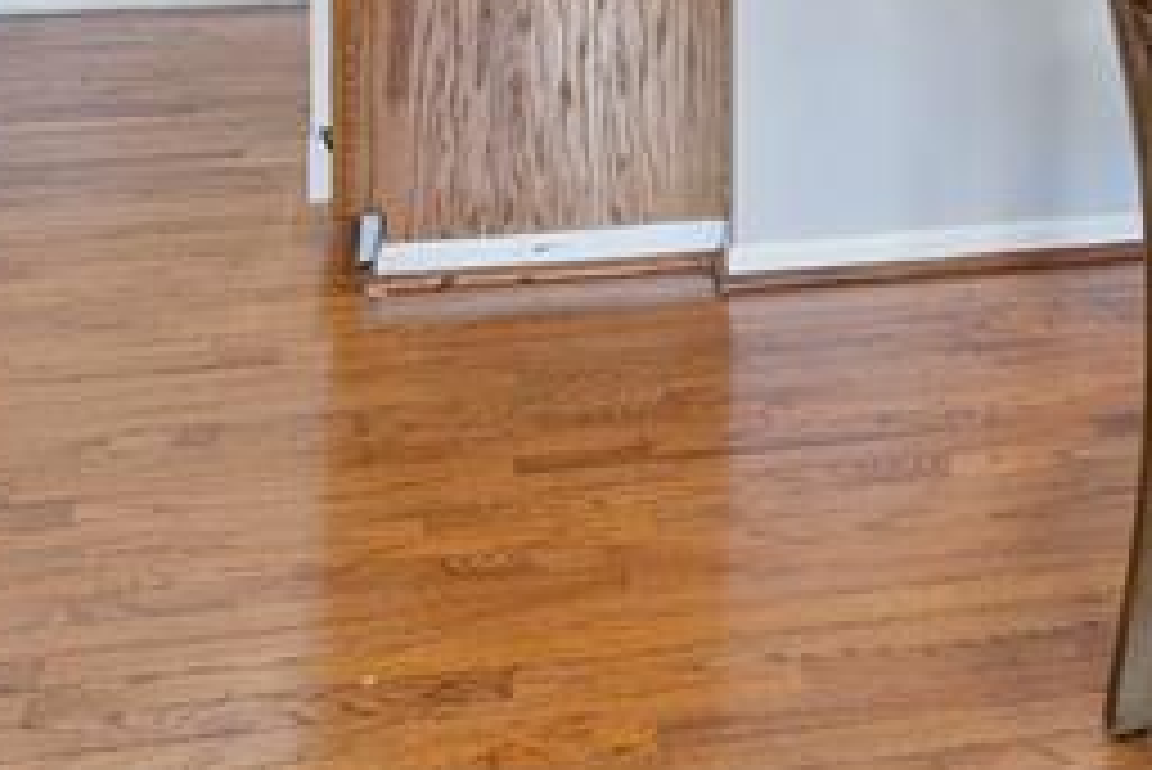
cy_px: -437
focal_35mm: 56
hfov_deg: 34.4
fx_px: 1793
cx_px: 945
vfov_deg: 20.2
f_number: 8
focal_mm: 14
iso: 500
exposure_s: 1/1.67
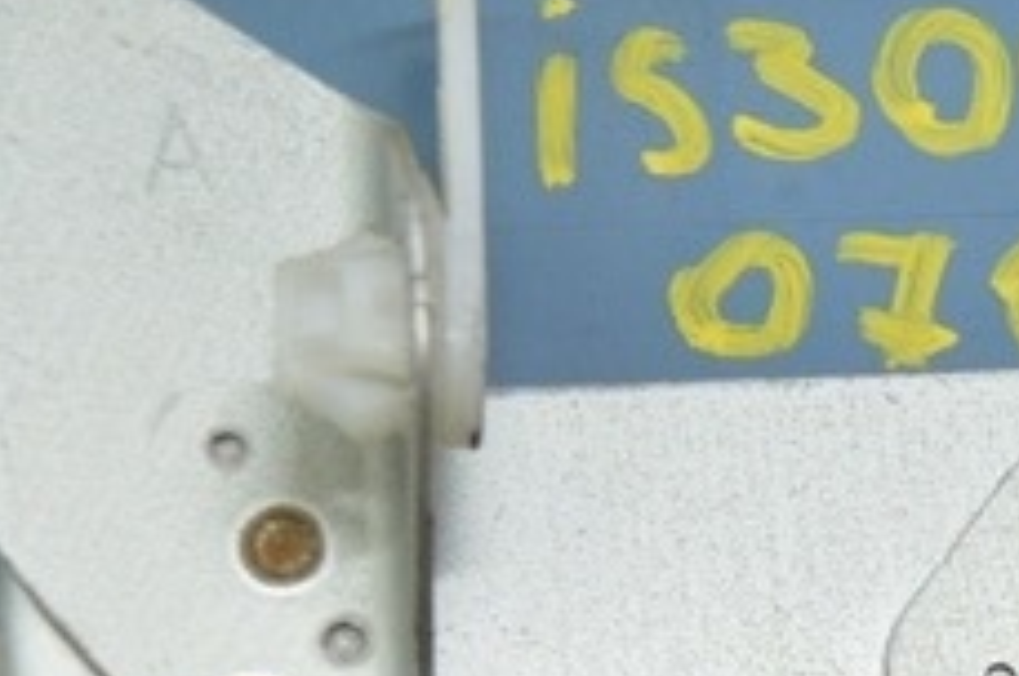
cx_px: 765
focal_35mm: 161
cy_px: 896
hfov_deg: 12.7
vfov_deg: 8.4
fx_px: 4551
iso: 400
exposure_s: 1/60
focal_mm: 24
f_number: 4
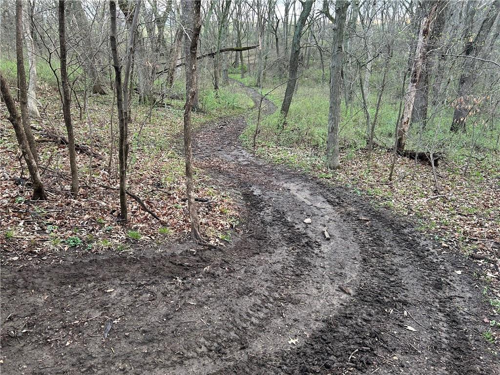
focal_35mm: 26
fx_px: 376
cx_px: 250
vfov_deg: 53.1
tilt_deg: -21.9
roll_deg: +1.5
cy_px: 188
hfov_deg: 67.3
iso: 125
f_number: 1.5
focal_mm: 5.7
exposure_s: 1/77
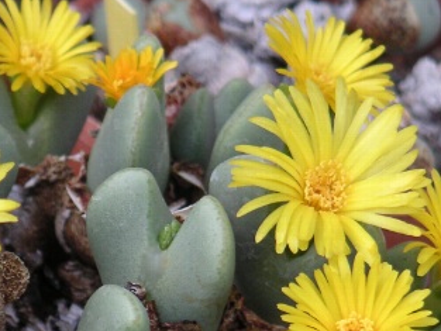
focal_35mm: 227
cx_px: 179
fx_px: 2893
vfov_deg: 6.5
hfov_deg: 8.7
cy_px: 297
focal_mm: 17.1
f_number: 3.6
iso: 80
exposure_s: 1/111
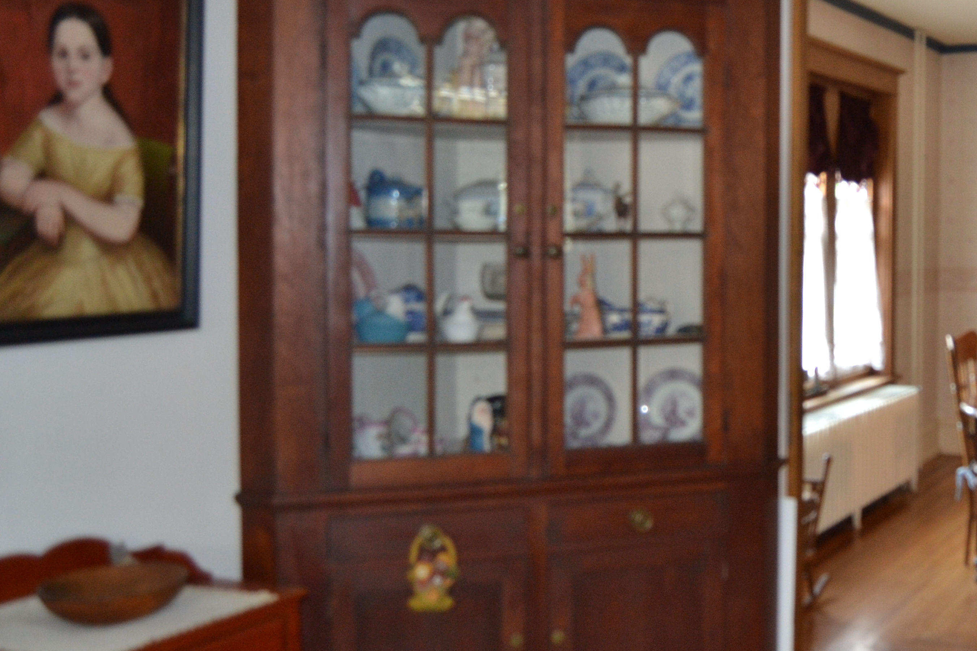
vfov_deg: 29.2
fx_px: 1248
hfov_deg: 40.6
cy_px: 288
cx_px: 812
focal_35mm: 46
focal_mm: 18
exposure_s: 1/60
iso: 720
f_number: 3.5
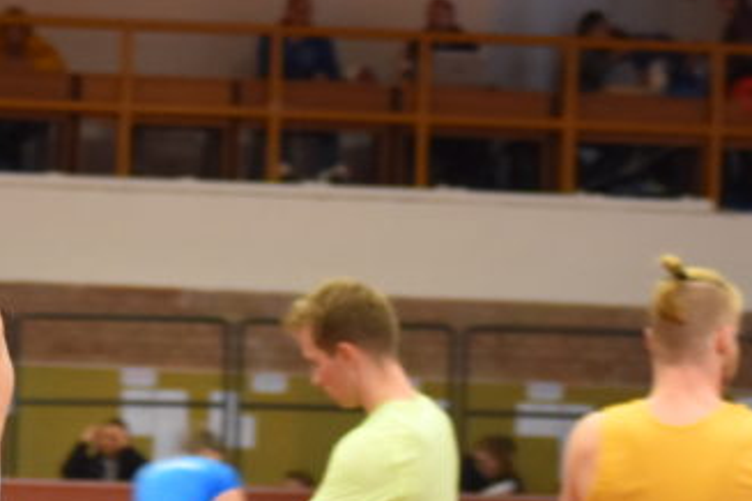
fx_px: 9065
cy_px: 225
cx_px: -253
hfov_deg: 4.7
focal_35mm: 434
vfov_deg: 3.2
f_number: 4.2
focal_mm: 70
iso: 1000
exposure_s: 1/60
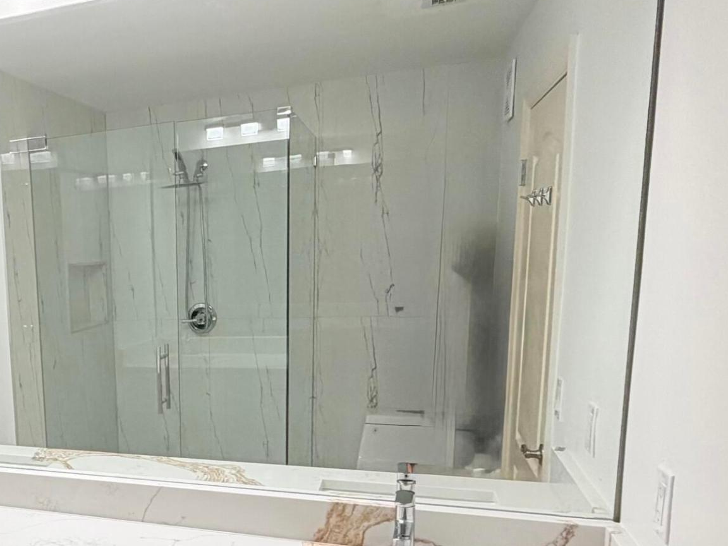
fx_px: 736
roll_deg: +3.1
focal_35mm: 35
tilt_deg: -9.6
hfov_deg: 47.8
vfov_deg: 40.0
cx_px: 87
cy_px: 380
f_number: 2.2
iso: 200
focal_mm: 2.22
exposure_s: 1/120
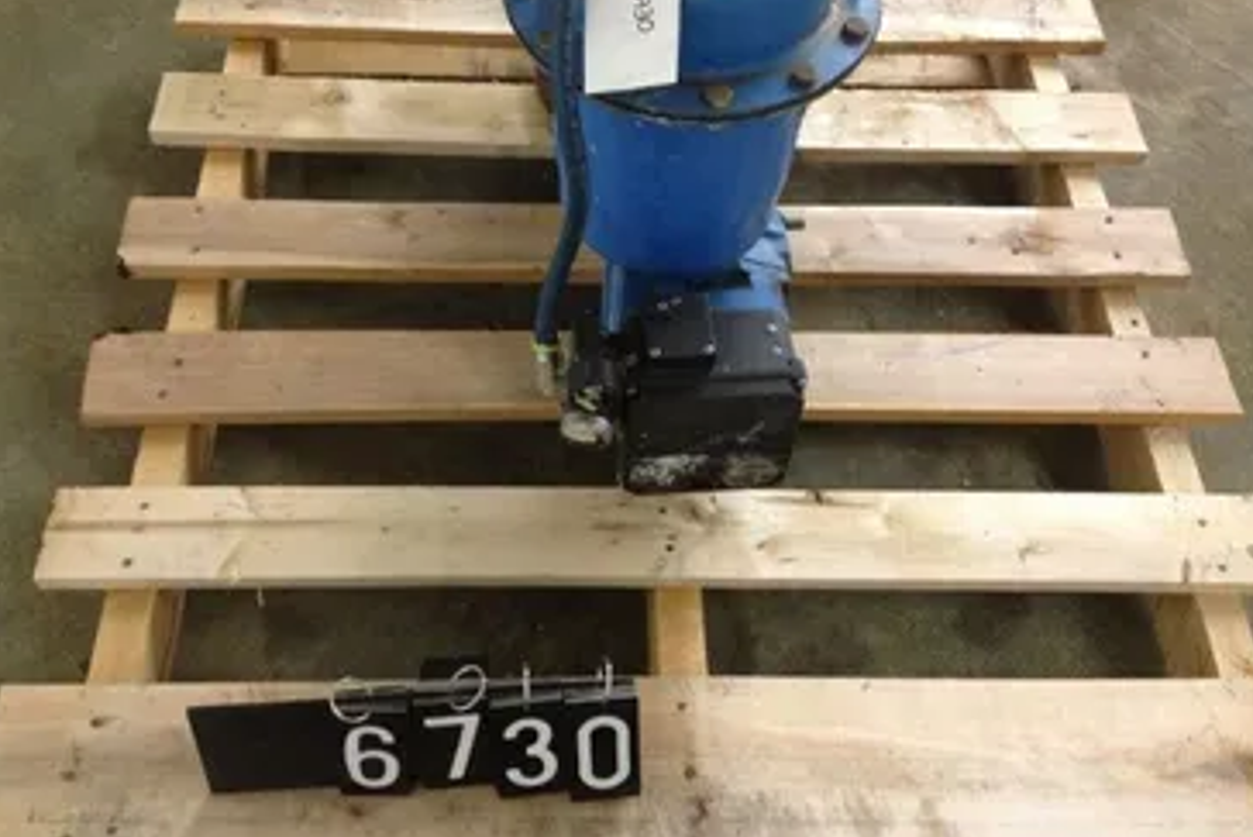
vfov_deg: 33.4
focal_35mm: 40
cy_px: 355
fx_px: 1393
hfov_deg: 48.4
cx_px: 613
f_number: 2.4
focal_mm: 4.28
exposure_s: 1/20
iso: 250
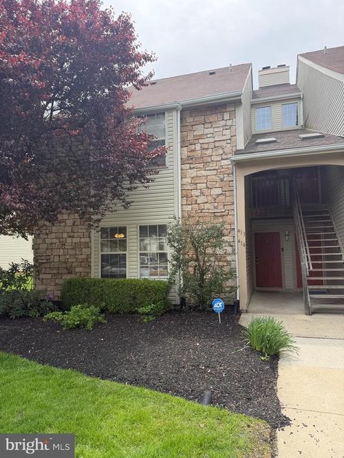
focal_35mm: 24
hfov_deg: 56.8
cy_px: 229
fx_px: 318
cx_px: 172
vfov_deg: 71.6
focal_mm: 6.76
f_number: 1.78
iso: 100
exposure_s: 1/1464
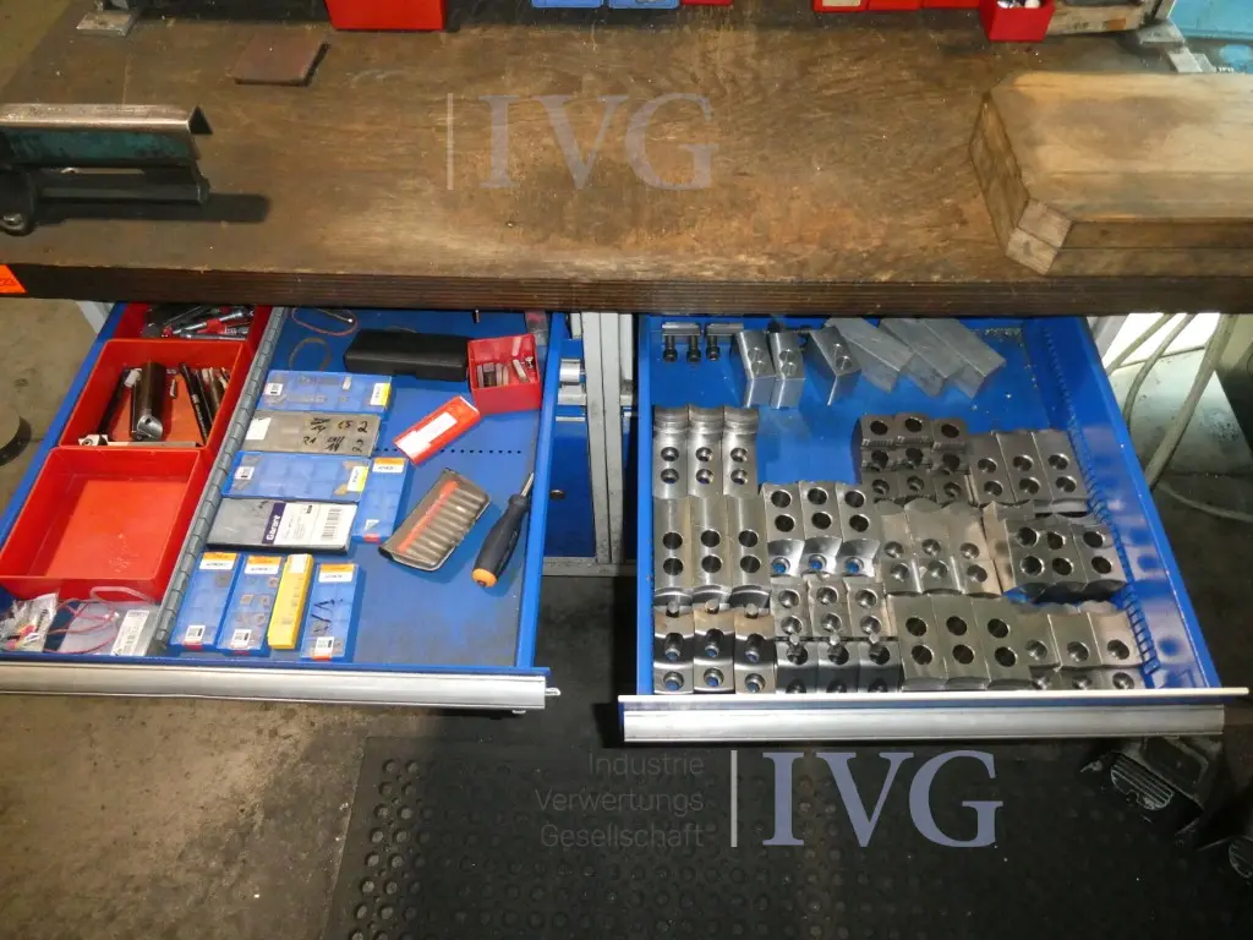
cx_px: 626
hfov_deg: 71.6
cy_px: 470
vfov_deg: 56.8
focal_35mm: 24
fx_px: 869
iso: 800
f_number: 3.3
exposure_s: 1/125
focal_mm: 4.3
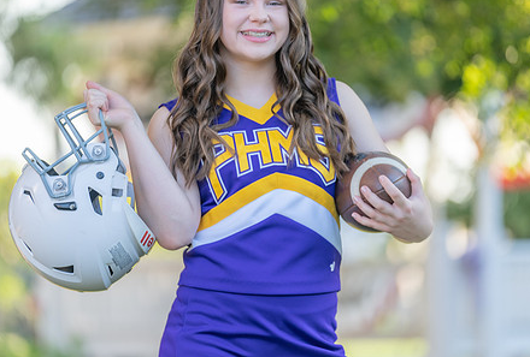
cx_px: 273
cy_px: 152
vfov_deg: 5.7
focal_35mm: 244
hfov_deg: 8.4
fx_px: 3606
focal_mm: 174
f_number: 2.8
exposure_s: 1/320
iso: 200
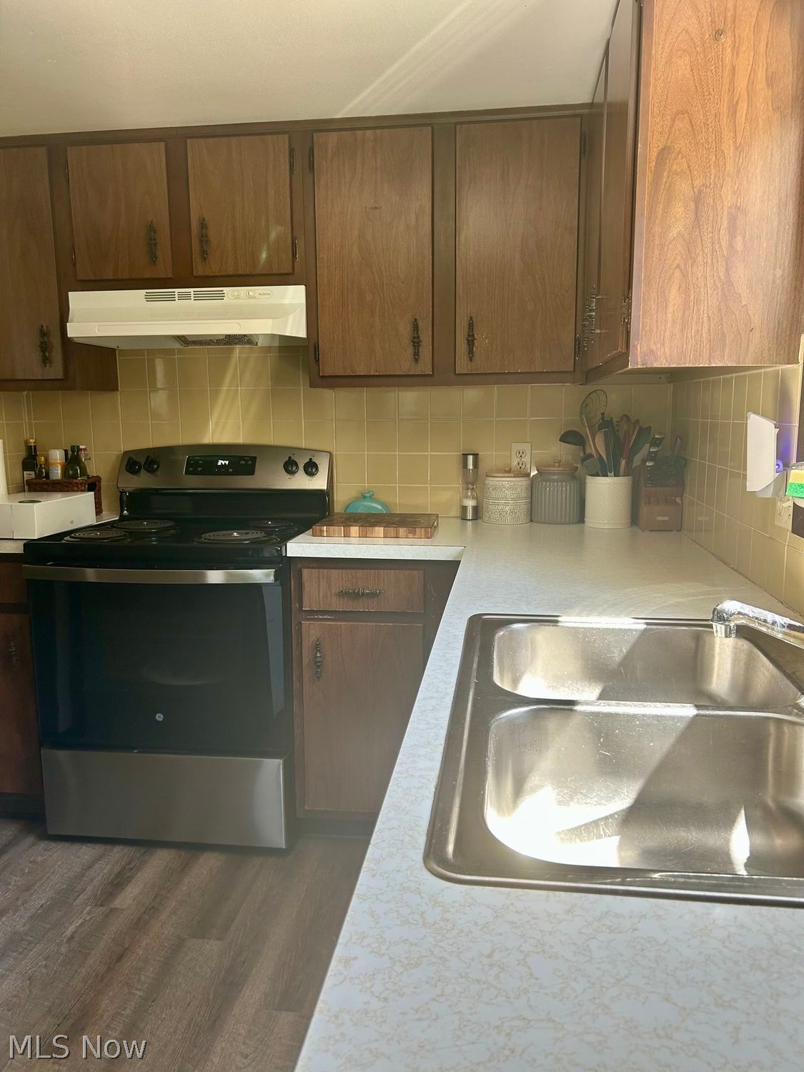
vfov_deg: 67.3
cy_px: 536
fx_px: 805
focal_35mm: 26
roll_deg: +0.6
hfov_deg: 53.1
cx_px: 402
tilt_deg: -9.1
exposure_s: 1/121
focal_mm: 5.7
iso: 80
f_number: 1.5
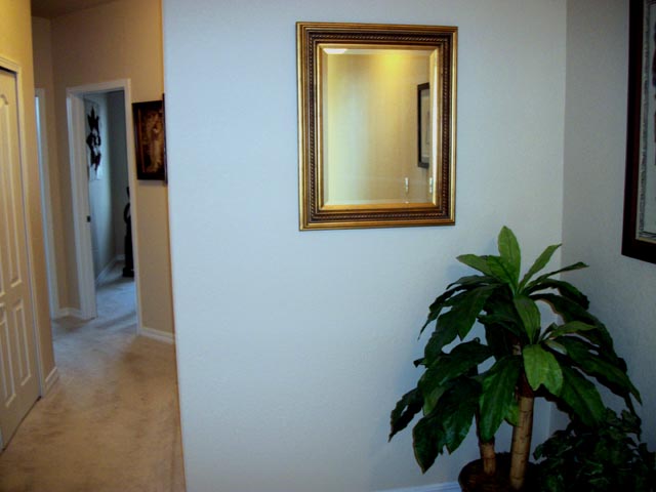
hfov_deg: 56.8
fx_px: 606
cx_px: 328
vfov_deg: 44.2
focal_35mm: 32
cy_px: 246
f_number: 2.9
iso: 160
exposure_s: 1/30
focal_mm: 5.7
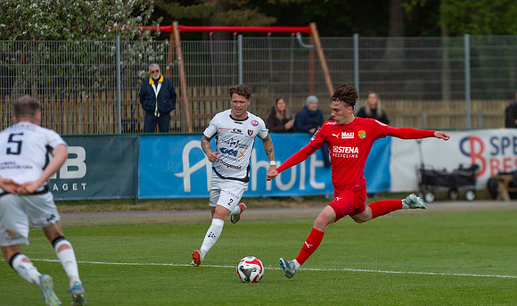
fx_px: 3968
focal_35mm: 286
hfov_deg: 7.5
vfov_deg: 4.4
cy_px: 164
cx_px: 357
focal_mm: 200
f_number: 3.2
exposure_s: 1/1600
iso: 280
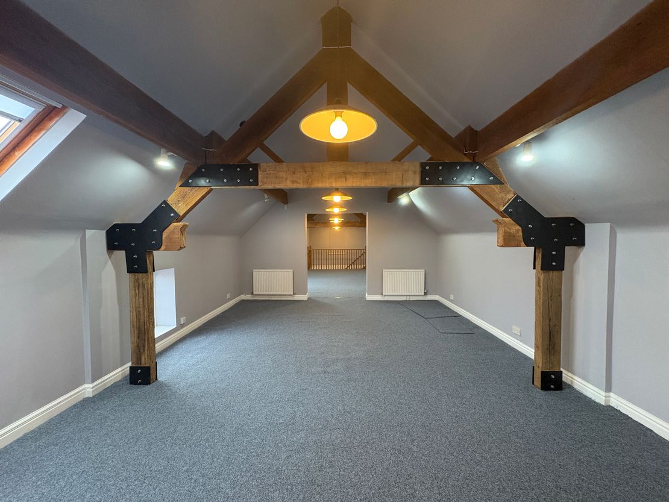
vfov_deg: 85.7
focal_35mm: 14
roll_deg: +0.4
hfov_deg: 102.1
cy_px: 251
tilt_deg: -1.9
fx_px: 271
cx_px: 334
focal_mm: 2.22
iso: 400
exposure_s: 1/100
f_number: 2.2
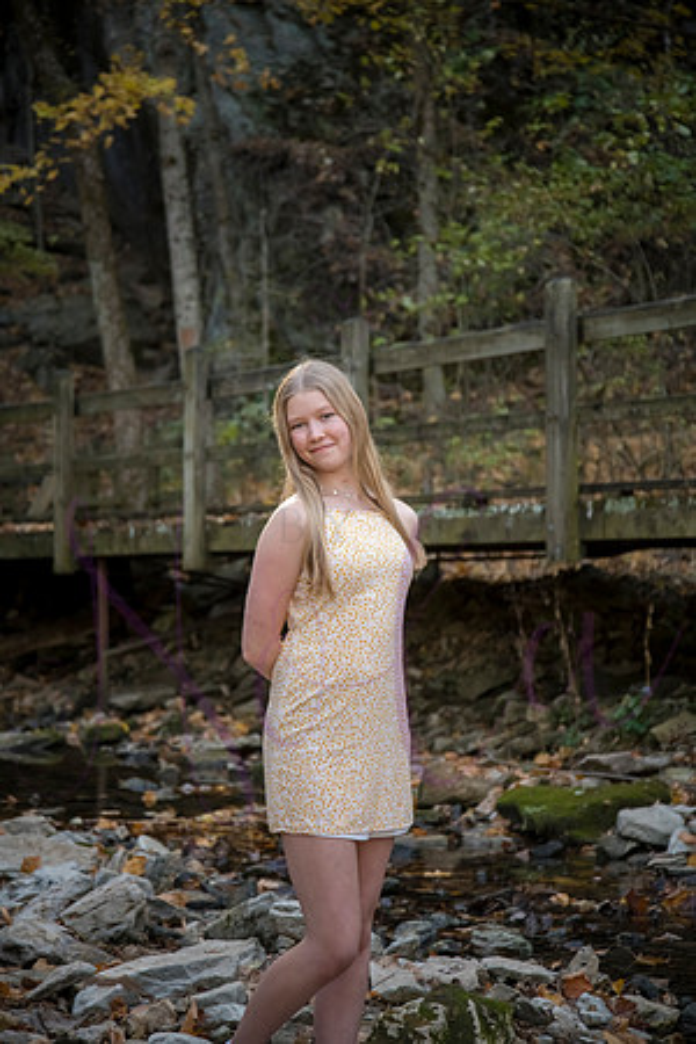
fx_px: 2465
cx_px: 348
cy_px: 522
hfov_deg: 16.1
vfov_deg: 23.9
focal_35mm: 85
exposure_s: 1/320
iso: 800
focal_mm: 85
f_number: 4.5
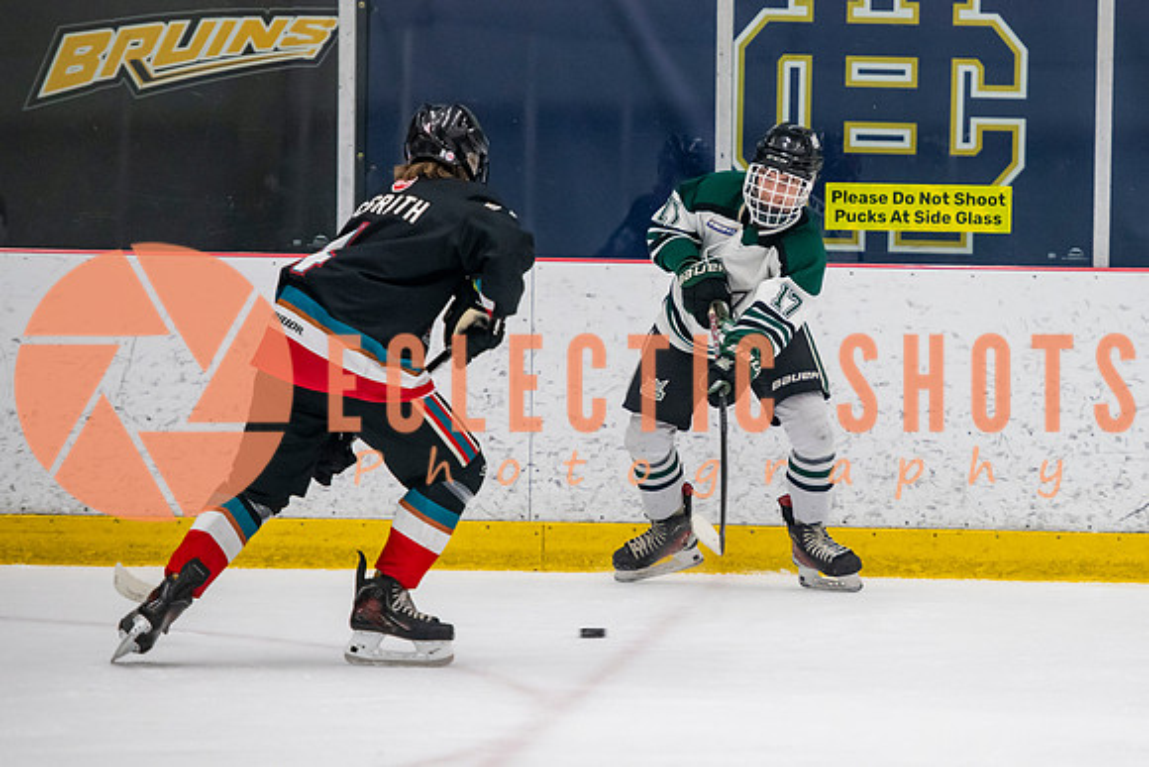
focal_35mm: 256
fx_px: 8179
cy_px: 385
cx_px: 828
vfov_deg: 5.4
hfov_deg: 8.0
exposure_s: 1/640
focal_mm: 170
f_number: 3.2
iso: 2000
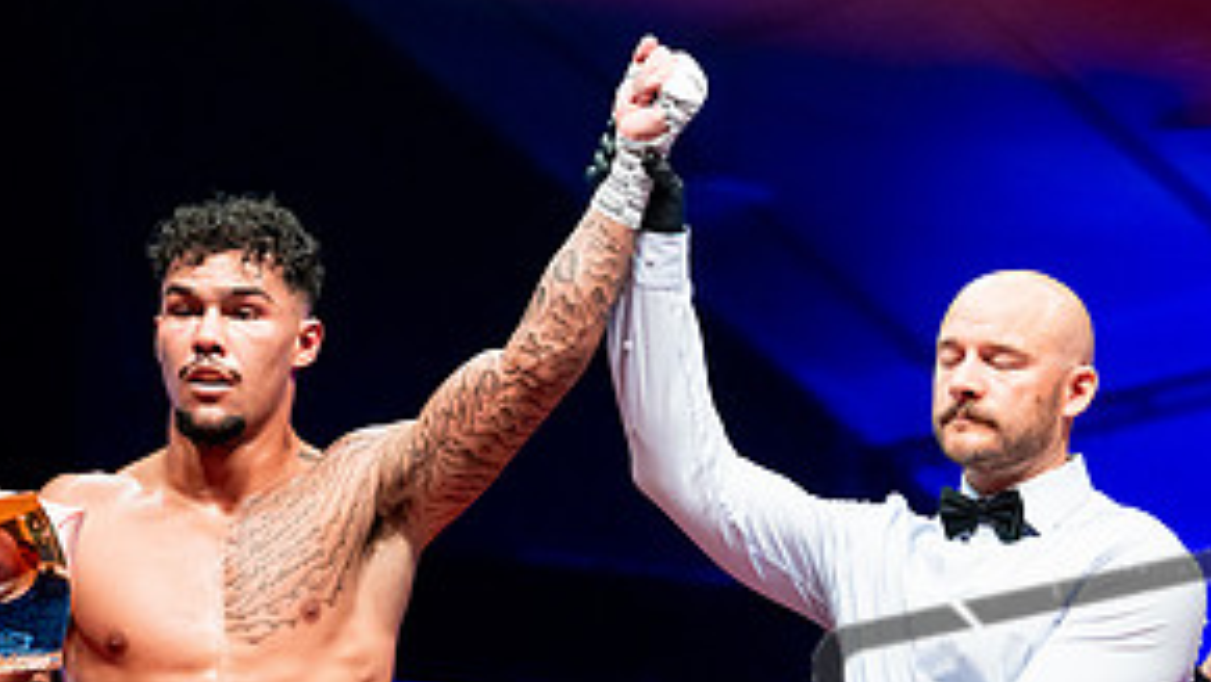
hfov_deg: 14.7
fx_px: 4690
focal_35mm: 146
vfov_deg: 8.3
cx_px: 824
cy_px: 697
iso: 4000
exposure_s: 1/1000
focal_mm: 70
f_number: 2.8
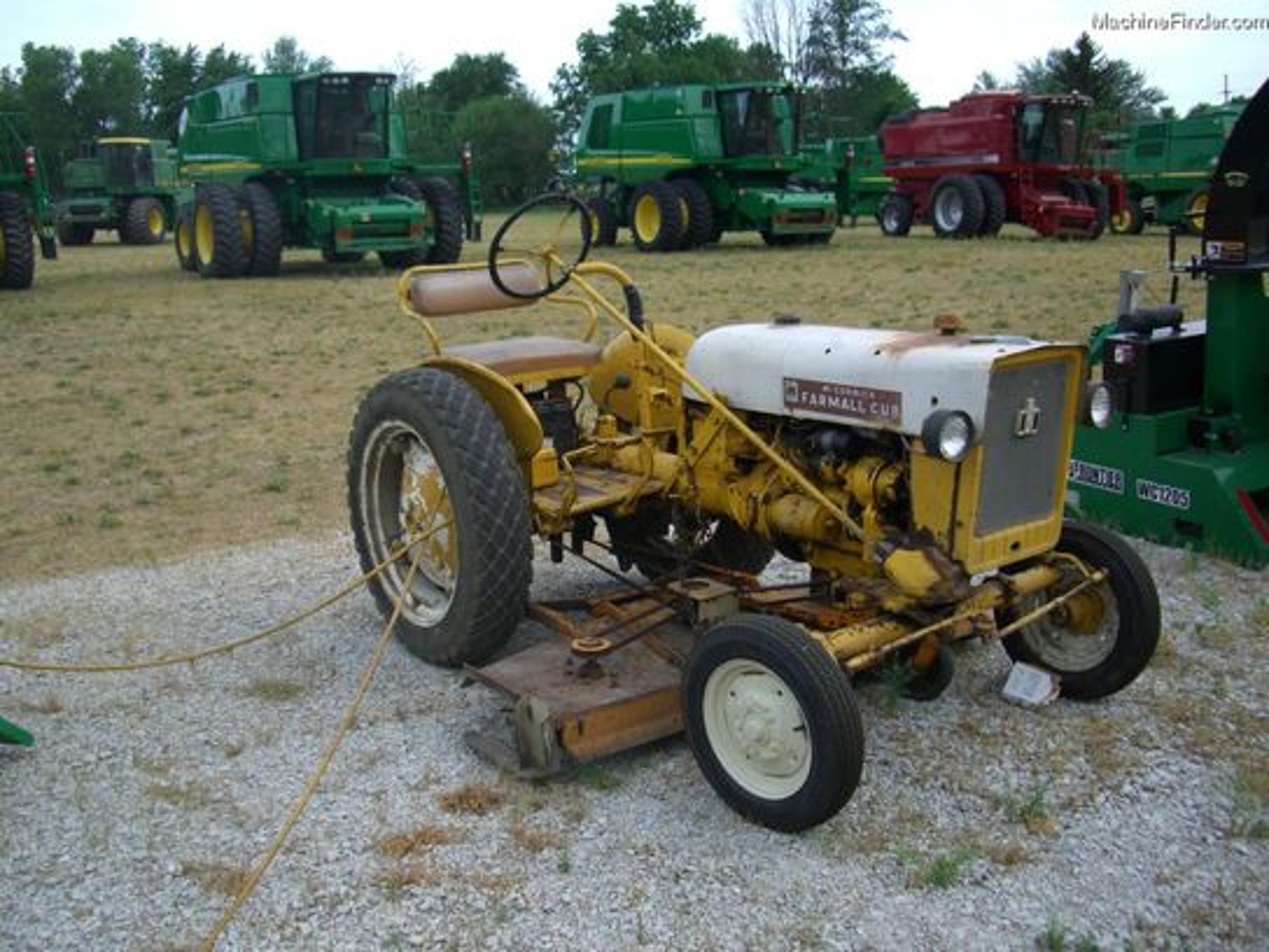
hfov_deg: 49.0
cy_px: 476
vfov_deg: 37.7
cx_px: 634
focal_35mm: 38
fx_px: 1393
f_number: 2.8
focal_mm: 7.9
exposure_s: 1/400
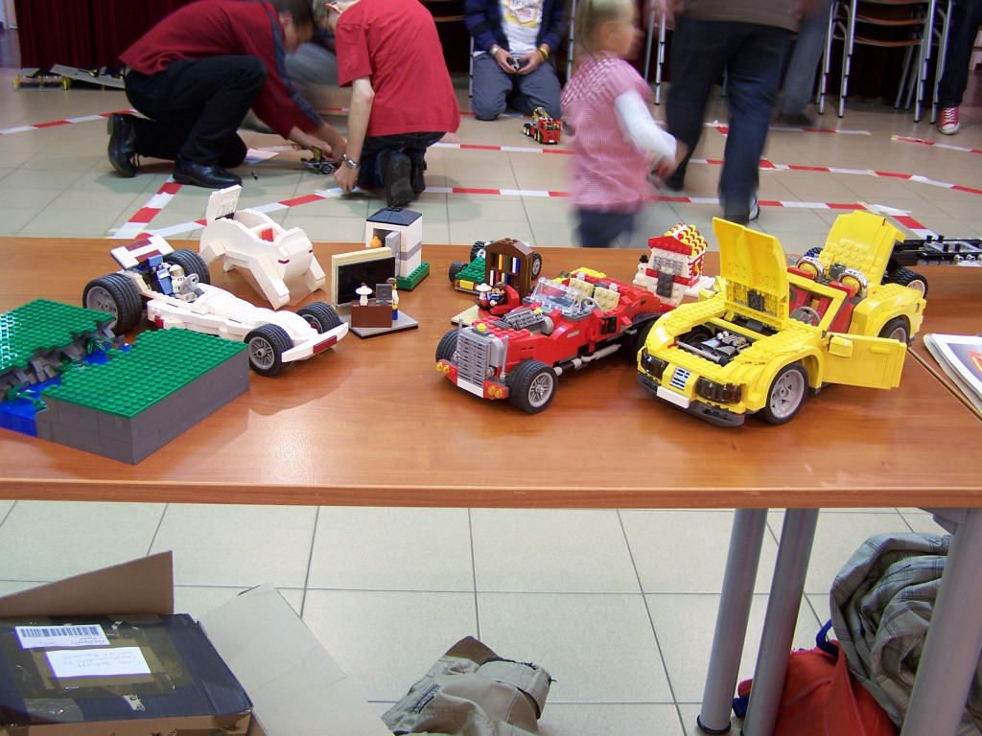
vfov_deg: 37.7
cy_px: 368
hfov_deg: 49.0
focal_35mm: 38
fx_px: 1078
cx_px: 491
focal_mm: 6.3
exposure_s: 1/3
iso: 80
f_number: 2.8
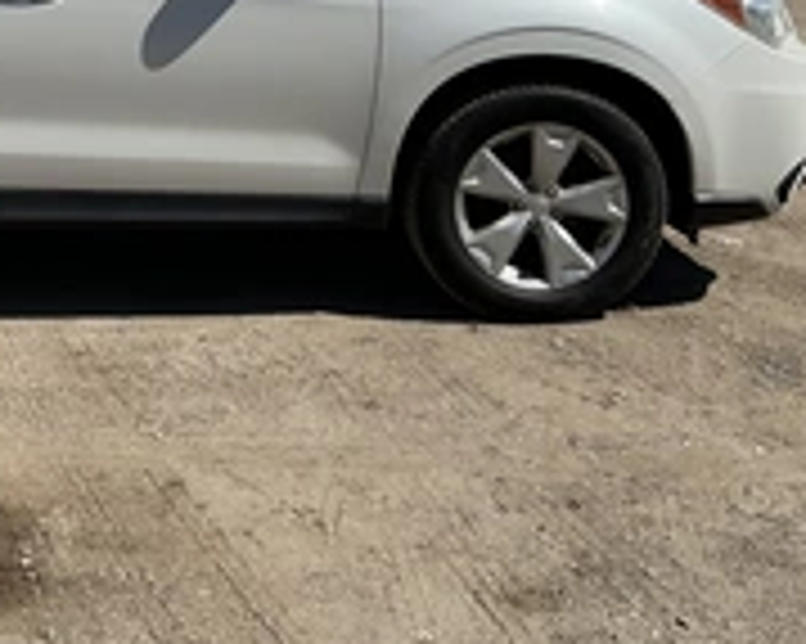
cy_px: 18
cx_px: 77
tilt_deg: -5.3
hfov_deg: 29.7
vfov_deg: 24.0
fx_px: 1454
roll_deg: +3.5
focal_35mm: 61
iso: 25
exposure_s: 1/2959
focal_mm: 3
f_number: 1.8
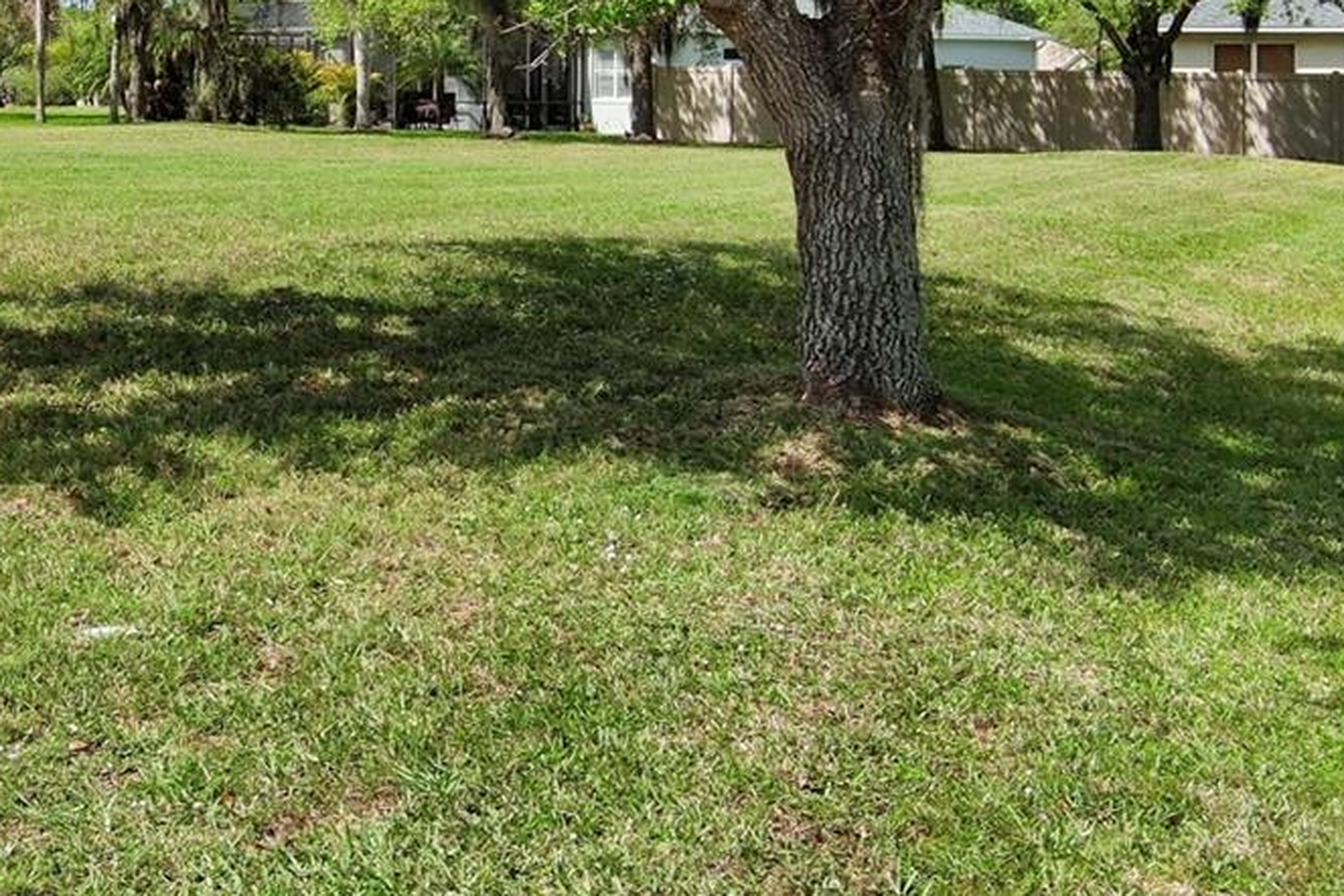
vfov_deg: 19.1
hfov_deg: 28.1
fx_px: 2613
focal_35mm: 70
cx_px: 237
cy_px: 67
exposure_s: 1/400
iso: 100
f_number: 9
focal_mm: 10.57
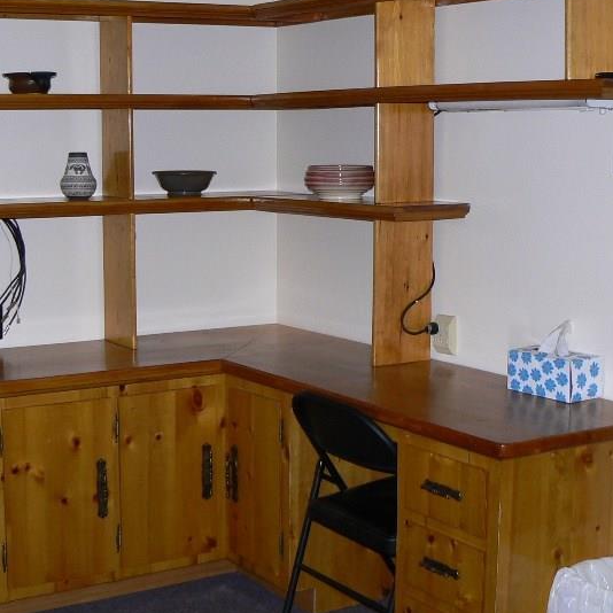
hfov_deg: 27.9
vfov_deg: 28.2
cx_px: 183
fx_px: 1222
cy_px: 297
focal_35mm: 61
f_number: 2.8
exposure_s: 1/30
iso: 100
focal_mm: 6
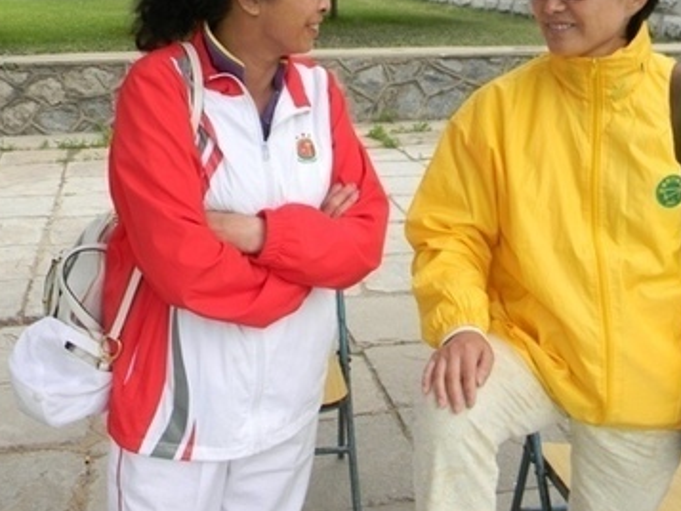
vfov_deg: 30.1
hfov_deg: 40.4
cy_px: 92
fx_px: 925
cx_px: 299
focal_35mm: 47
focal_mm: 5
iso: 80
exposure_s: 1/41.1
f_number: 3.5
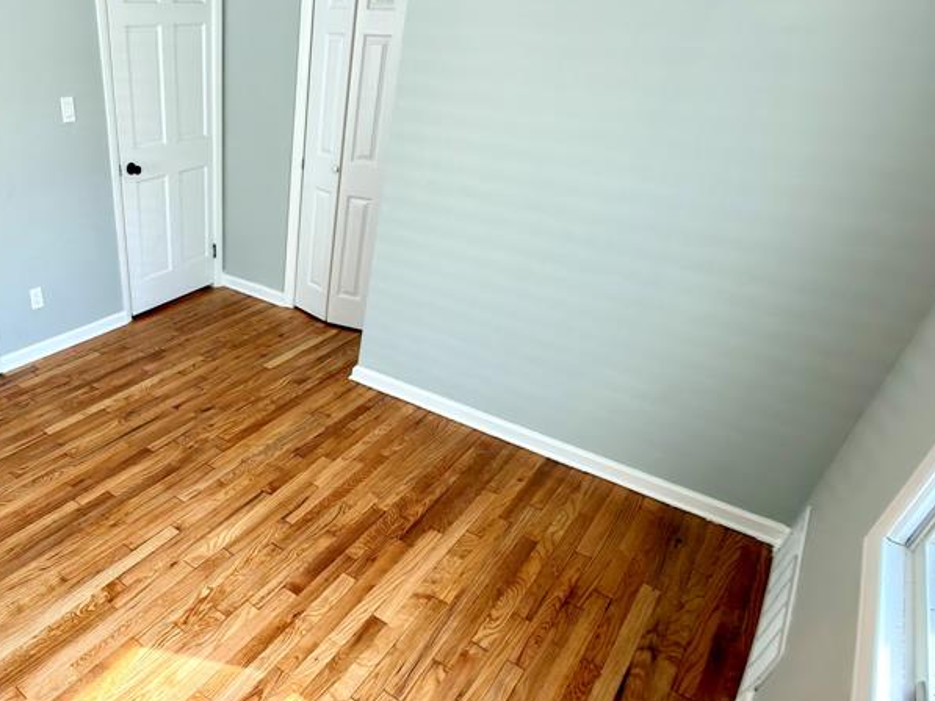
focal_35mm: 24
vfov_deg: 56.5
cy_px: 410
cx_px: 229
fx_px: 648
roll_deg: -1.0
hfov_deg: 66.9
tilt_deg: -31.8
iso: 50
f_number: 2.2
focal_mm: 2.22
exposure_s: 1/60
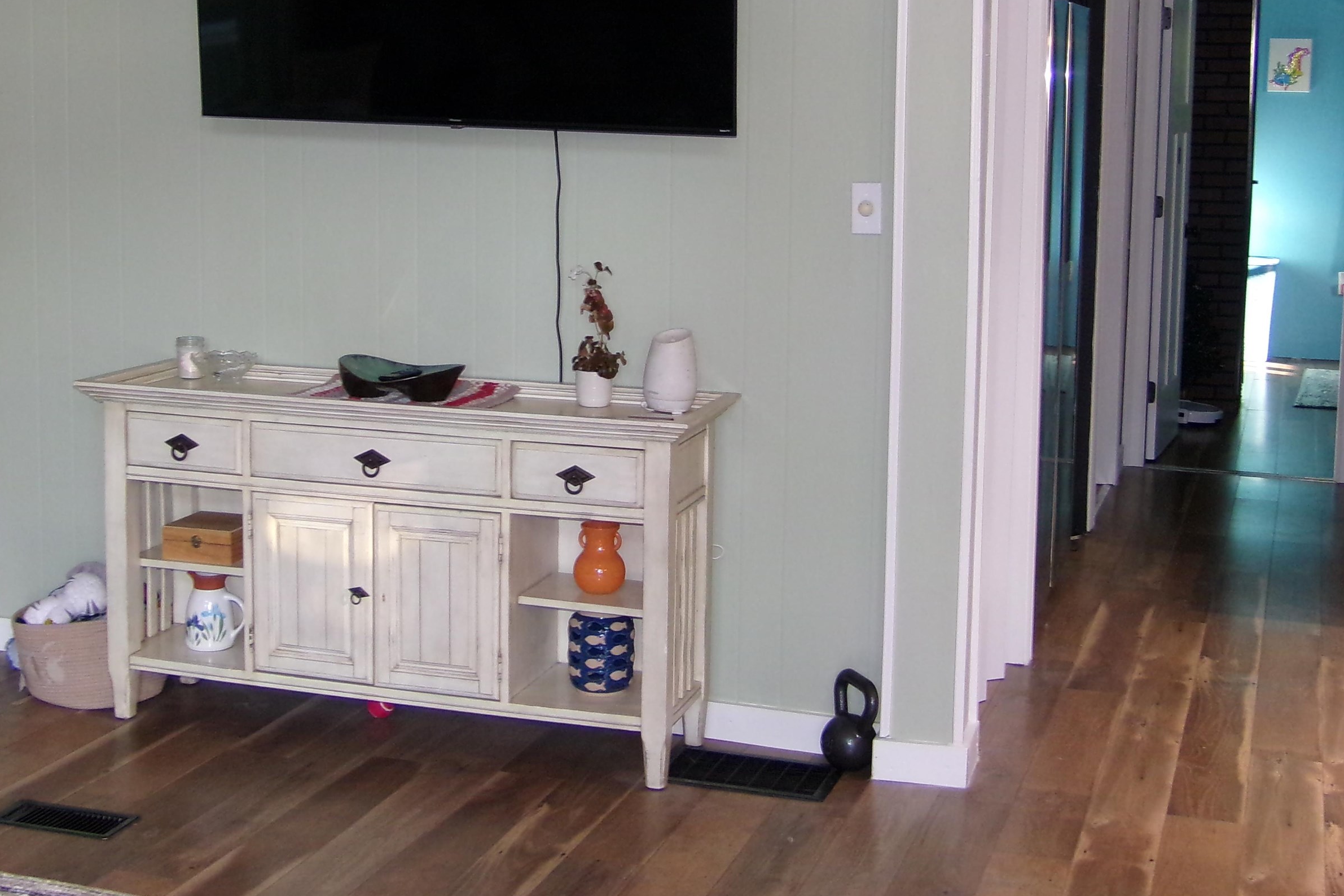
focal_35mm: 55
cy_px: 268
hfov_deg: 36.1
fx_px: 2053
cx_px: 540
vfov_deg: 24.4
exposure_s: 1/34
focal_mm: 7.2
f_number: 3.6
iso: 200
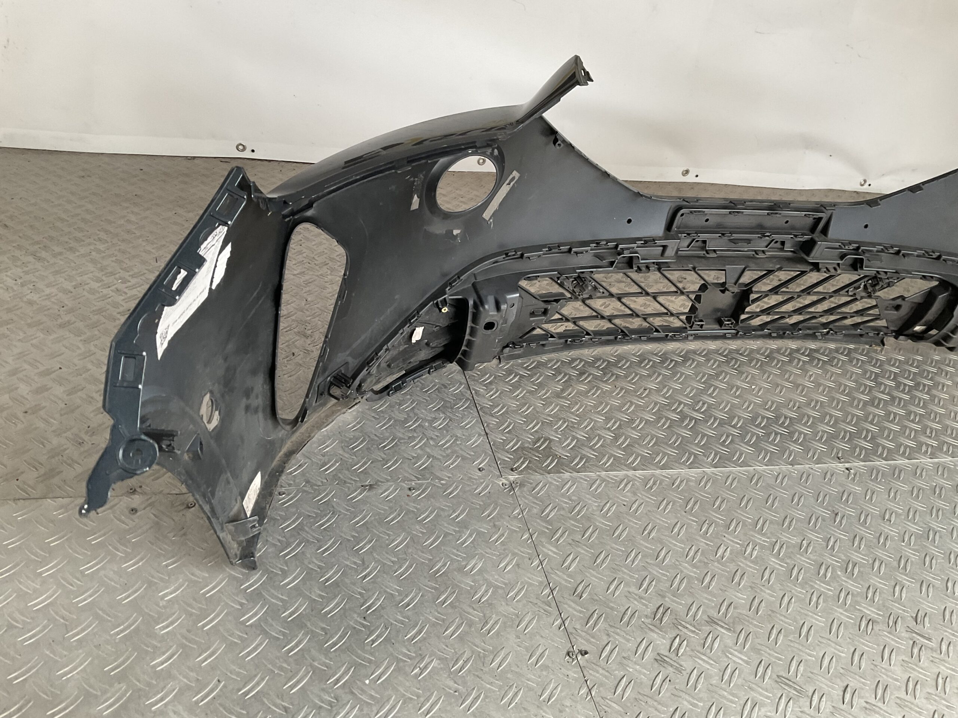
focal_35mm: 29
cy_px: 359
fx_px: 803
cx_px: 479
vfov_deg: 48.2
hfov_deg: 61.7
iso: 80
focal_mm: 3
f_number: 1.8
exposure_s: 1/60
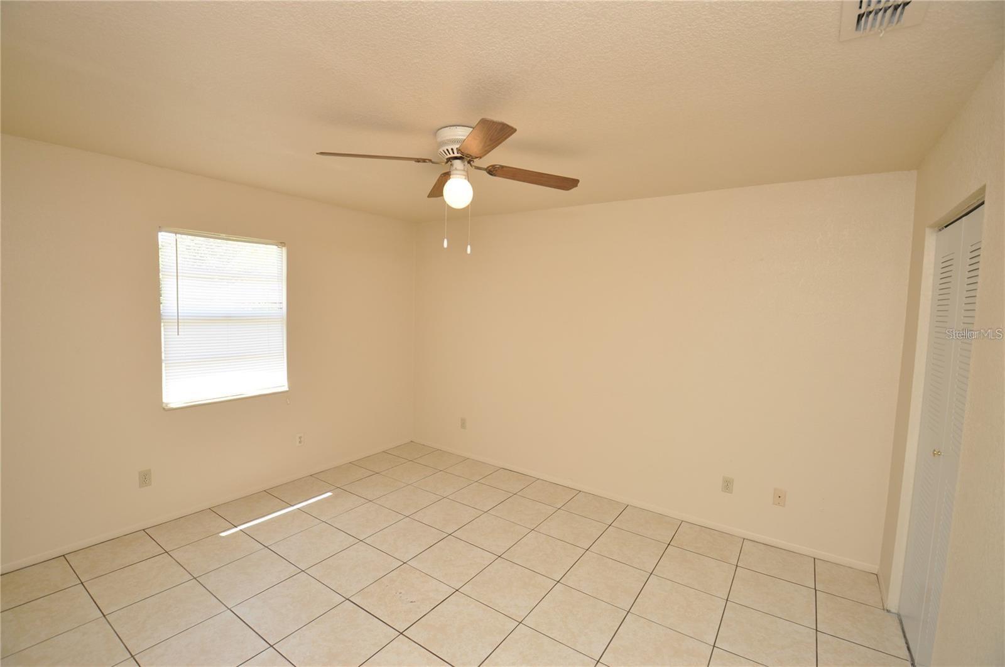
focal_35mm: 15
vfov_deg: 77.2
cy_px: 334
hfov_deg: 100.5
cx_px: 502
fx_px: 418
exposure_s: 1/100
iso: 400
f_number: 5
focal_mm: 10
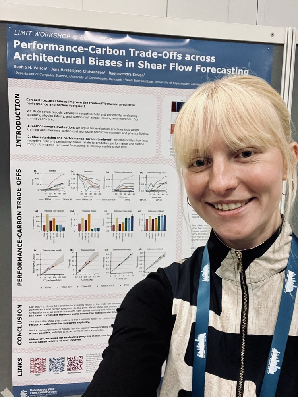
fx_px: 344
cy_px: 198
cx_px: 149
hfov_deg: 46.8
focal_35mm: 30
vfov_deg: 60.0
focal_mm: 2.71
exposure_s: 1/33
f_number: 2.2
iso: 320
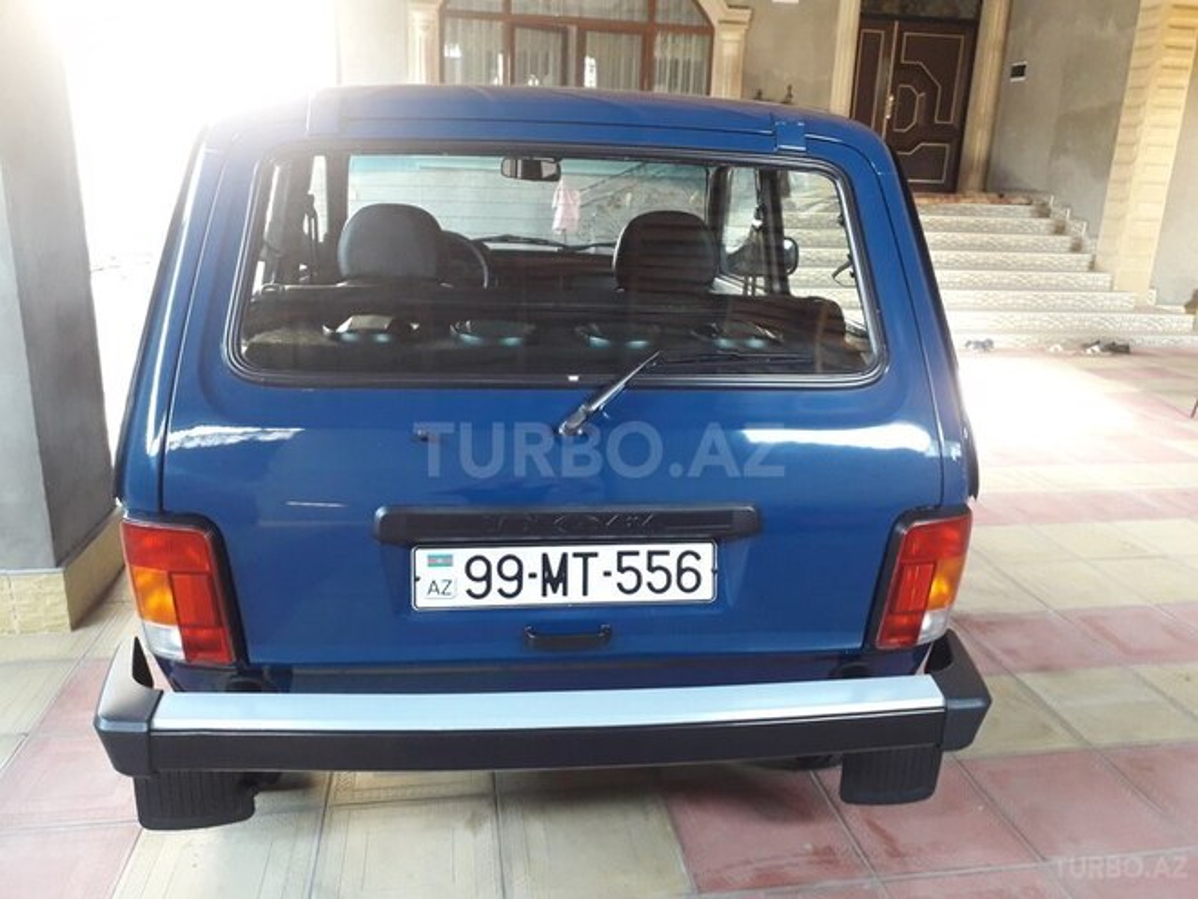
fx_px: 934
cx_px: 599
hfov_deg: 65.3
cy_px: 450
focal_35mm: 27
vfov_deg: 51.4
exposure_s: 1/33
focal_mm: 3.6
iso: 200
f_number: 1.9
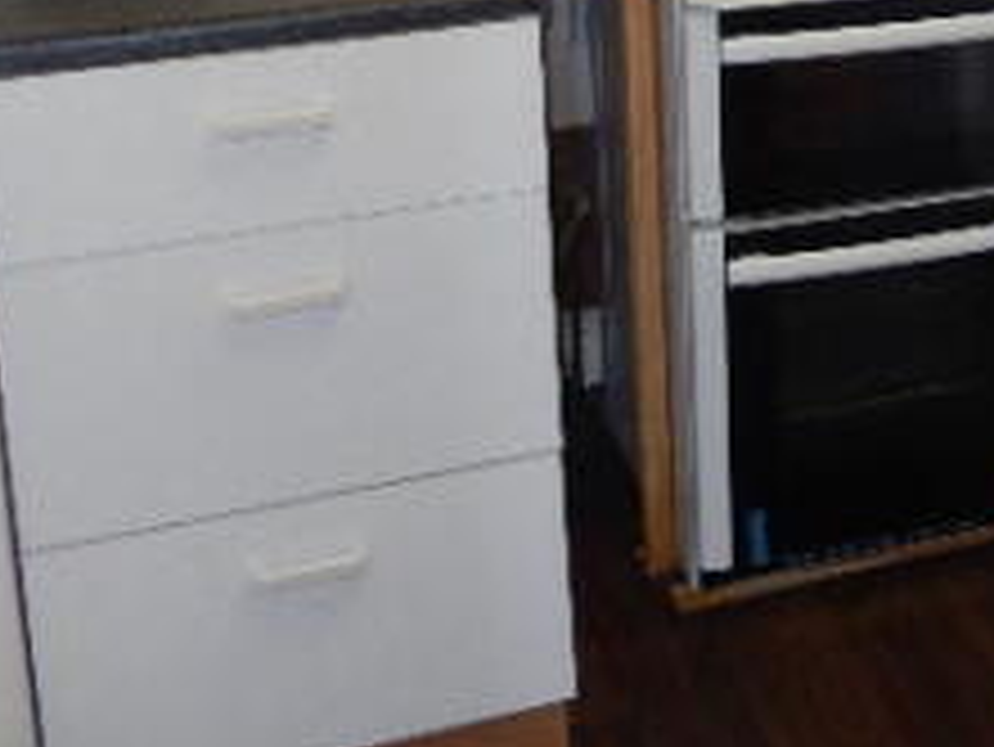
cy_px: -92
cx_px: 929
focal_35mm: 66
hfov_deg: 28.1
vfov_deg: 21.1
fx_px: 1896
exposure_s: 1/30
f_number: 3.4
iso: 200
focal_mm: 4.5
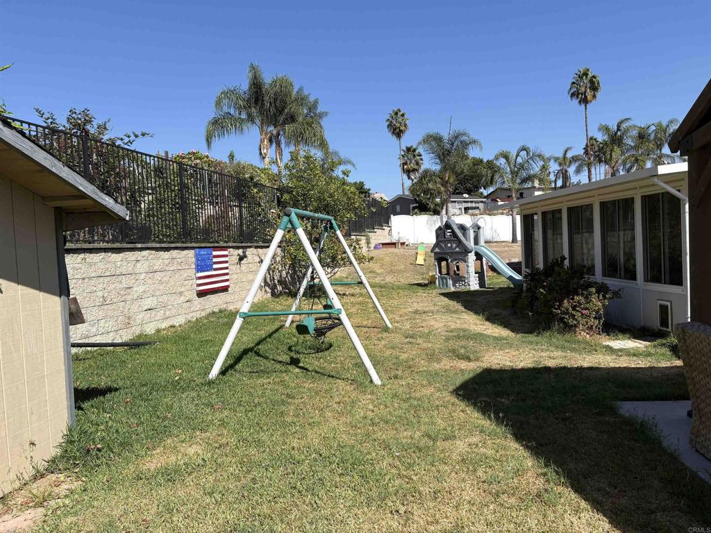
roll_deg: +3.0
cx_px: 356
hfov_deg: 67.3
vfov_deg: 53.1
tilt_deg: -0.7
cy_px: 266
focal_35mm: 26
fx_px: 534
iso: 50
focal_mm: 5.96
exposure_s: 1/3623
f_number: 1.6
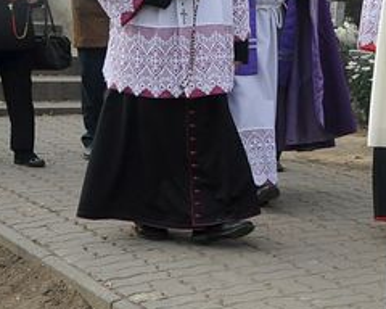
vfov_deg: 14.7
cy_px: 78
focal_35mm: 105
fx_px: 1196
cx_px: 571
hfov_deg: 16.7
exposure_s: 1/400
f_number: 10
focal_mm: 21
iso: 800
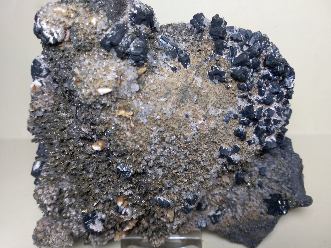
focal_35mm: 26
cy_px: 124
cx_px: 166
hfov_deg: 67.3
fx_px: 249
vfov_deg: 53.1
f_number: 2
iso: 128
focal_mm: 3.54
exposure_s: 1/50
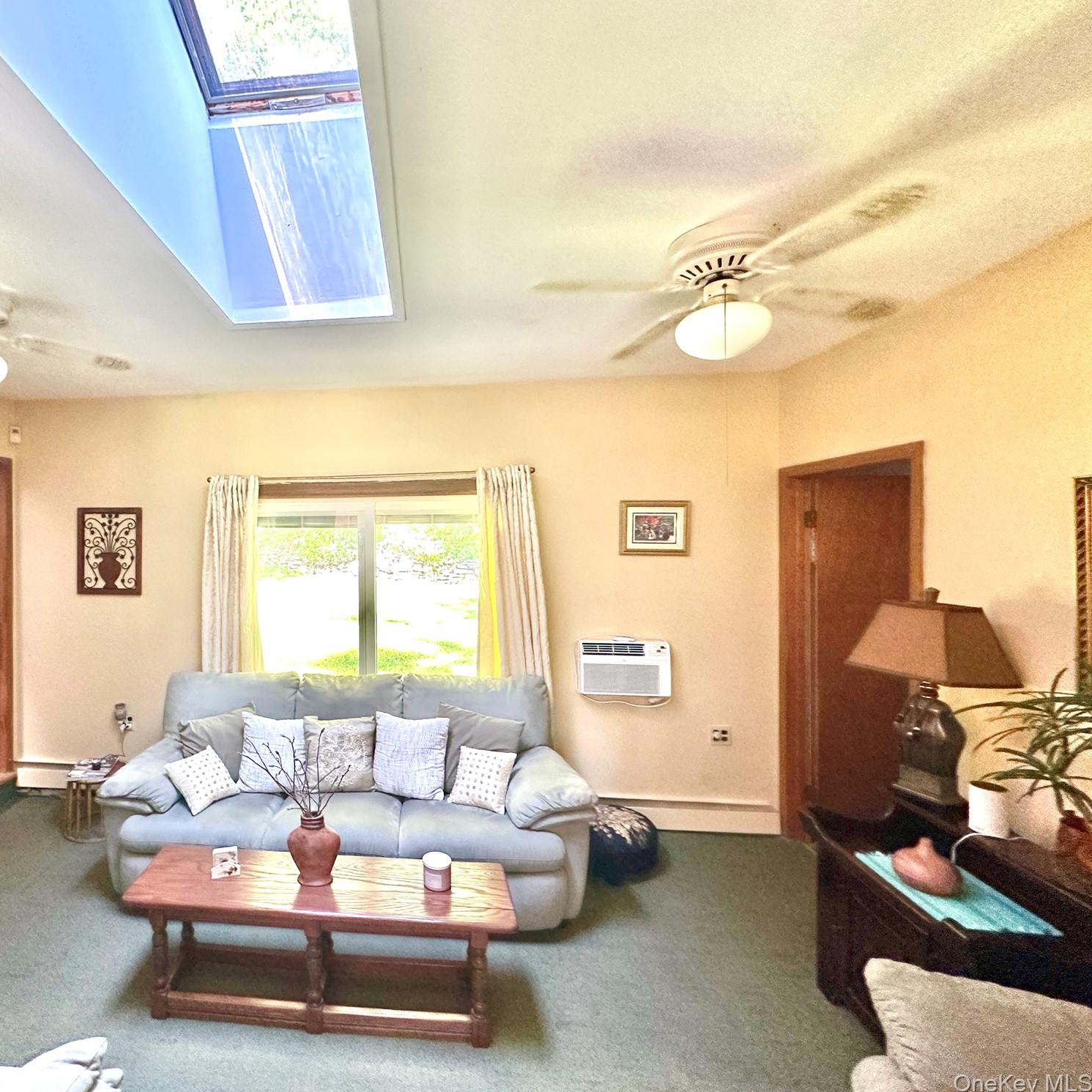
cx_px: 352
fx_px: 607
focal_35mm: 17
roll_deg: +0.0
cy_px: 538
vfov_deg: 84.0
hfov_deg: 80.8
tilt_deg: -0.3
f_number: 2.2
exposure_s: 1/79
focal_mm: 2.22
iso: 320
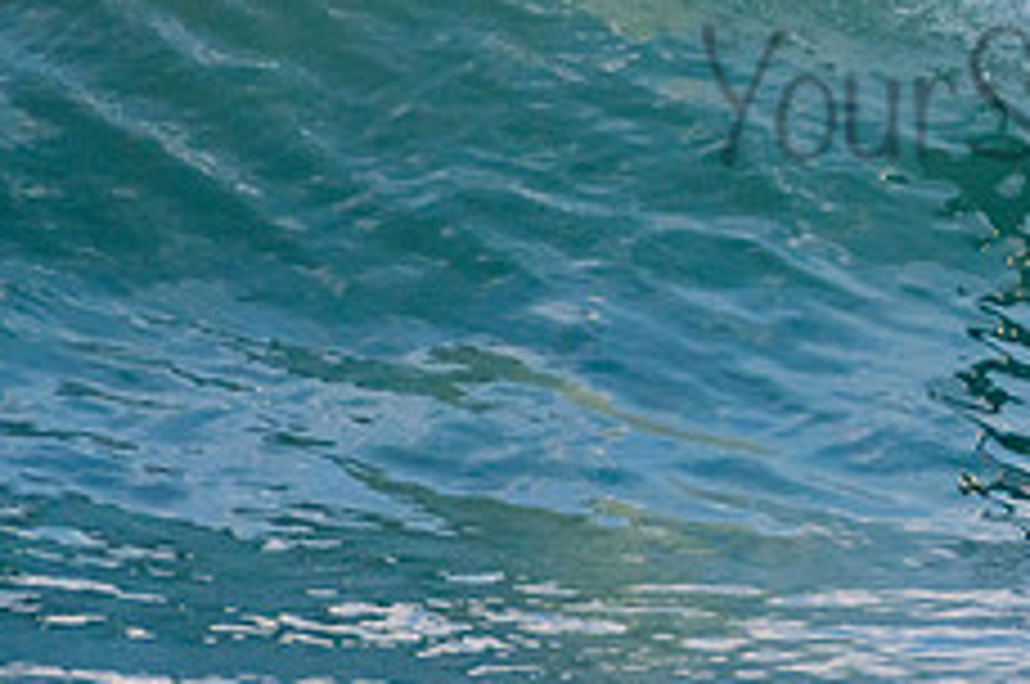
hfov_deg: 1.3
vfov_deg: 0.9
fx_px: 45056
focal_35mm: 1577
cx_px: 1165
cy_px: 56
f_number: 5.6
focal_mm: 400
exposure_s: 1/1250
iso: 560
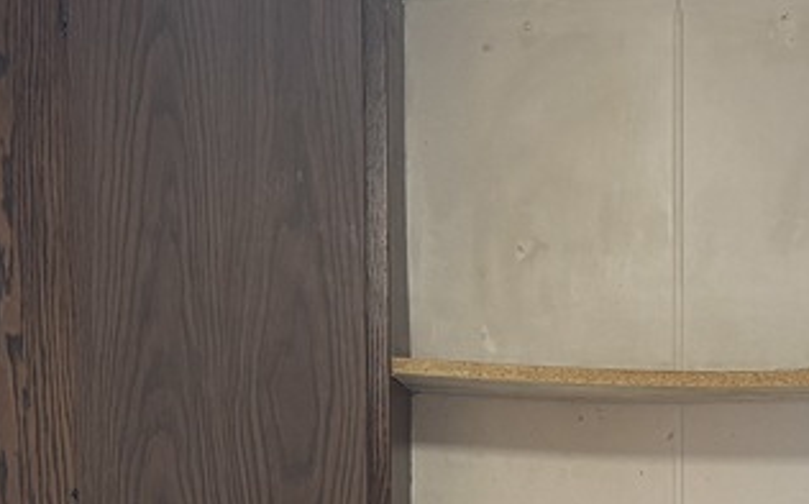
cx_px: 448
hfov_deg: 18.0
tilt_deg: -3.3
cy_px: 683
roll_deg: +0.1
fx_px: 2556
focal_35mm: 116
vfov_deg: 11.0
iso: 125
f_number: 1.78
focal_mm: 6.76
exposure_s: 1/60
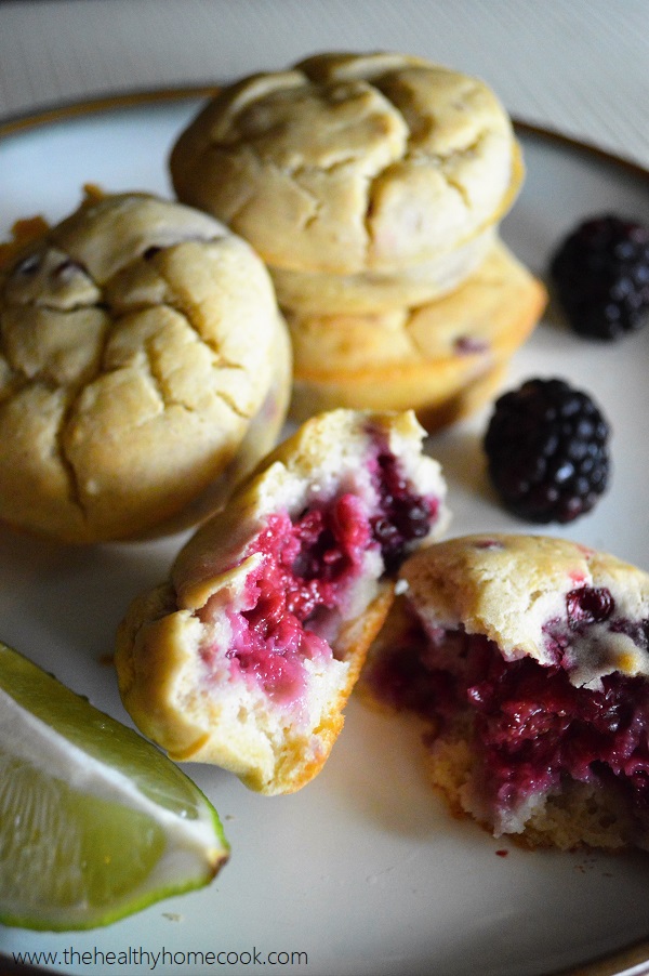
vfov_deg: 41.1
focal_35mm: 48
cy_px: 488
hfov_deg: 28.0
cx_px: 324
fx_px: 1300
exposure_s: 1/320
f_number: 4.8
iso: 3200
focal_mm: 32
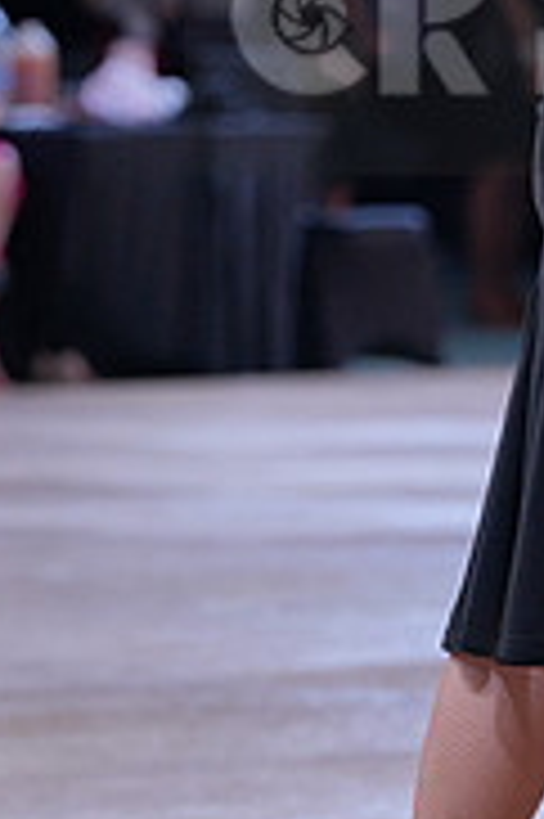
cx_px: 807
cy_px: 27
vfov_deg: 5.9
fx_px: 7902
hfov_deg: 3.9
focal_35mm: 348
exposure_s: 1/400
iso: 800
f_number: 4
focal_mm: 109
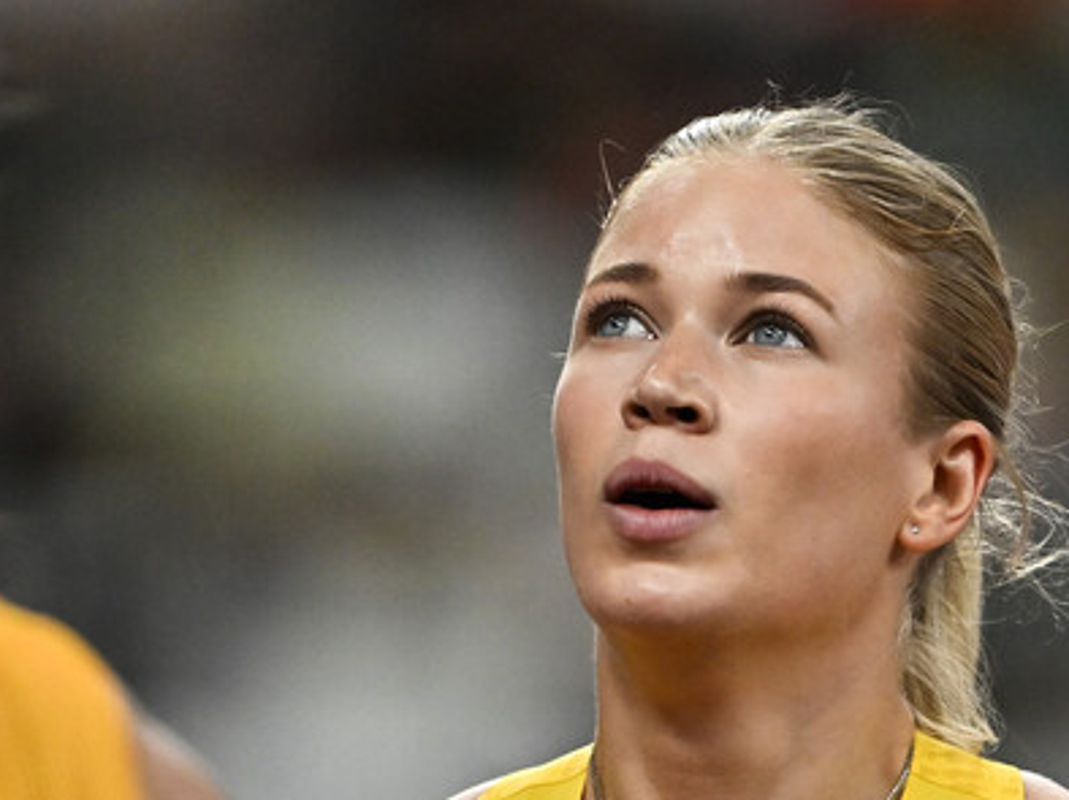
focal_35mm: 1562
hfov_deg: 1.3
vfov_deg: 1.0
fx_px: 48208
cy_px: 1007
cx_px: 1028
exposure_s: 1/6400
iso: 2500
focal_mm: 400
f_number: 2.8
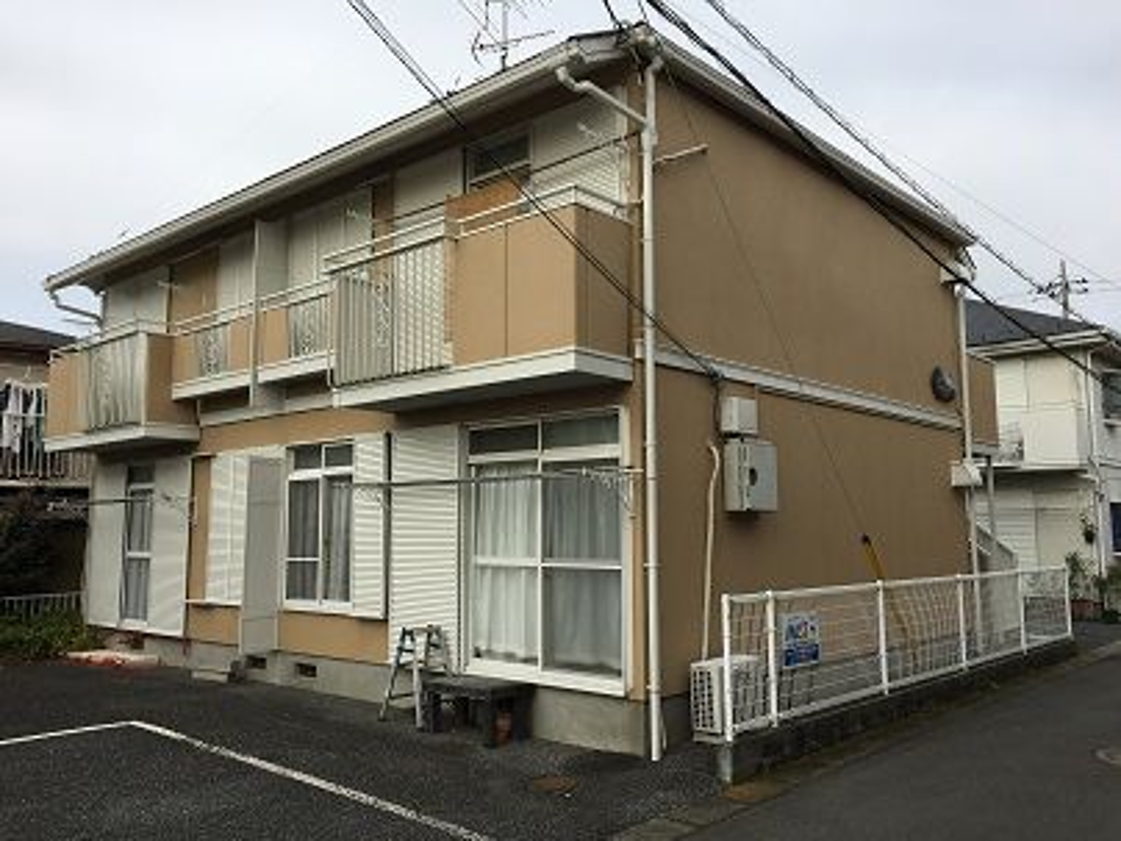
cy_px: 420
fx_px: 939
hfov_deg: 61.7
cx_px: 560
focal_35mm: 29
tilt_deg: +6.3
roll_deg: -0.7
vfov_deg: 48.2
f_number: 2.2
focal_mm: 4.15
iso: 25
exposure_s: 1/1538
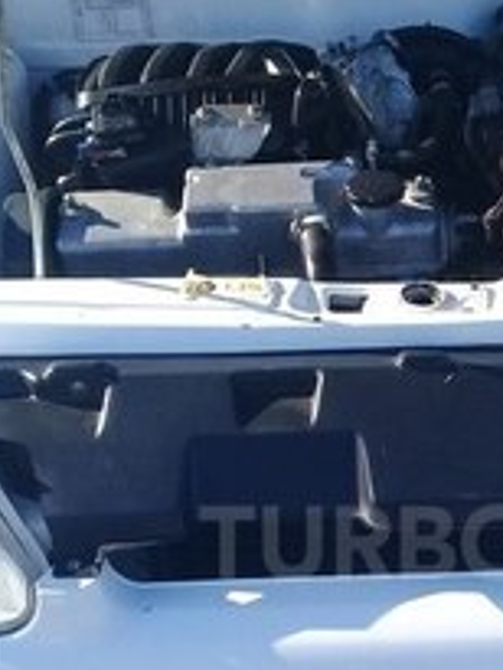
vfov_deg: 25.5
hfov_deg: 19.3
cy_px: 543
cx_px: 451
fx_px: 1452
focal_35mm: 75
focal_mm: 3.3
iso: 50
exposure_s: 1/524
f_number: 2.2
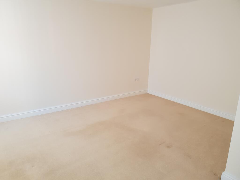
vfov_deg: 53.1
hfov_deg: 67.3
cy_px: 90
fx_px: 180
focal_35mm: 26
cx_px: 120
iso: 250
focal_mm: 4.3
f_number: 2.4
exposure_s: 1/37
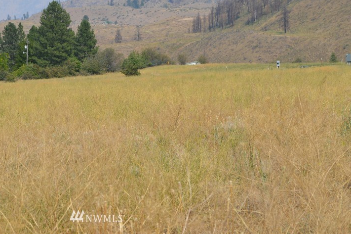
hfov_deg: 18.5
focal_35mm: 110
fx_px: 1072
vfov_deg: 12.4
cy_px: 56
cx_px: 98
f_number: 8
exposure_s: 1/250
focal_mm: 48
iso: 100
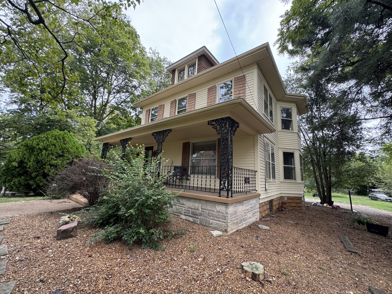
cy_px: 147
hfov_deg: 102.1
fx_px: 159
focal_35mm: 14
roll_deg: -3.4
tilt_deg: +9.2
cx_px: 196
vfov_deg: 85.7
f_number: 2.2
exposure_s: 1/167
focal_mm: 2.22
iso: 40
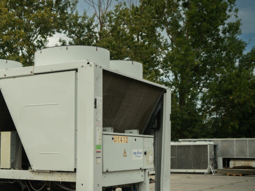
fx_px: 457
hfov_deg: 29.1
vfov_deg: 23.4
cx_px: -1
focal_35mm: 62
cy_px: 146
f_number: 4
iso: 320
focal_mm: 32
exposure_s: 1/320
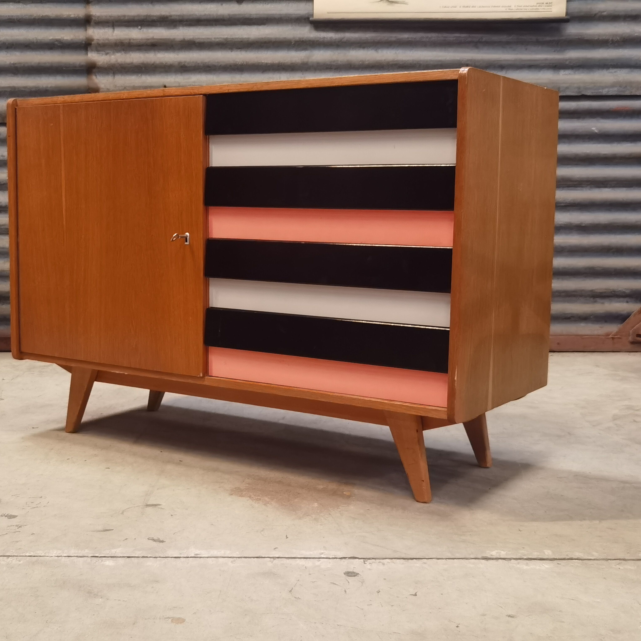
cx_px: 278
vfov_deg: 36.8
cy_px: 321
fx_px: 964
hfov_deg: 36.7
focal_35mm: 46
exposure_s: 1/33.3
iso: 500
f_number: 1.9
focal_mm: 6.71
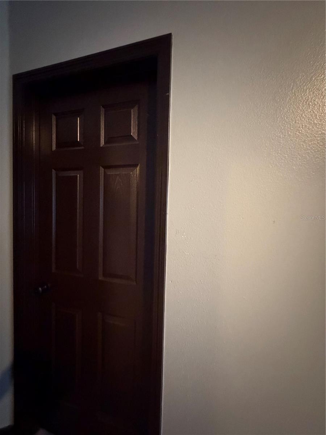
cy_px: 218
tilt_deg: -1.7
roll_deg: -2.1
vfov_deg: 102.1
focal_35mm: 14
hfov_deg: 85.7
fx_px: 176
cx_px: 163
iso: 1600
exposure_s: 1/30
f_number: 2.2
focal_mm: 2.22
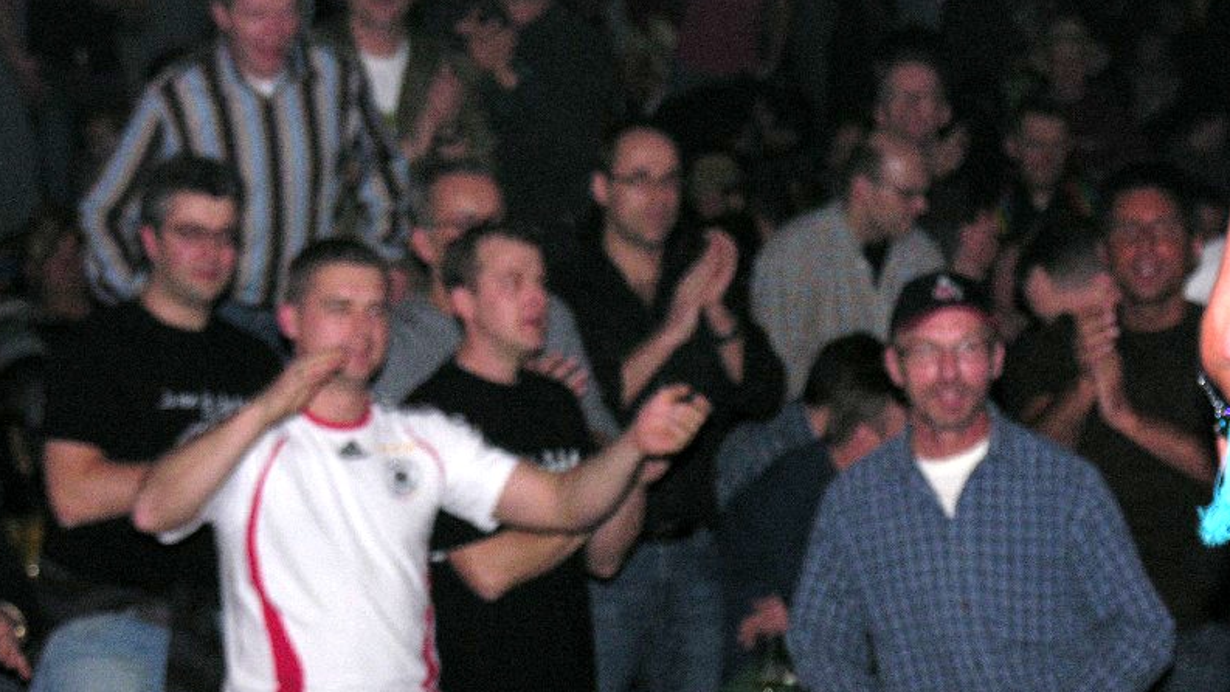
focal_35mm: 155
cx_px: 613
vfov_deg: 7.8
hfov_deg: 13.9
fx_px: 5055
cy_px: 326
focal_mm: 35.9
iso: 200
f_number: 4.3
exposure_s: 1/60.1
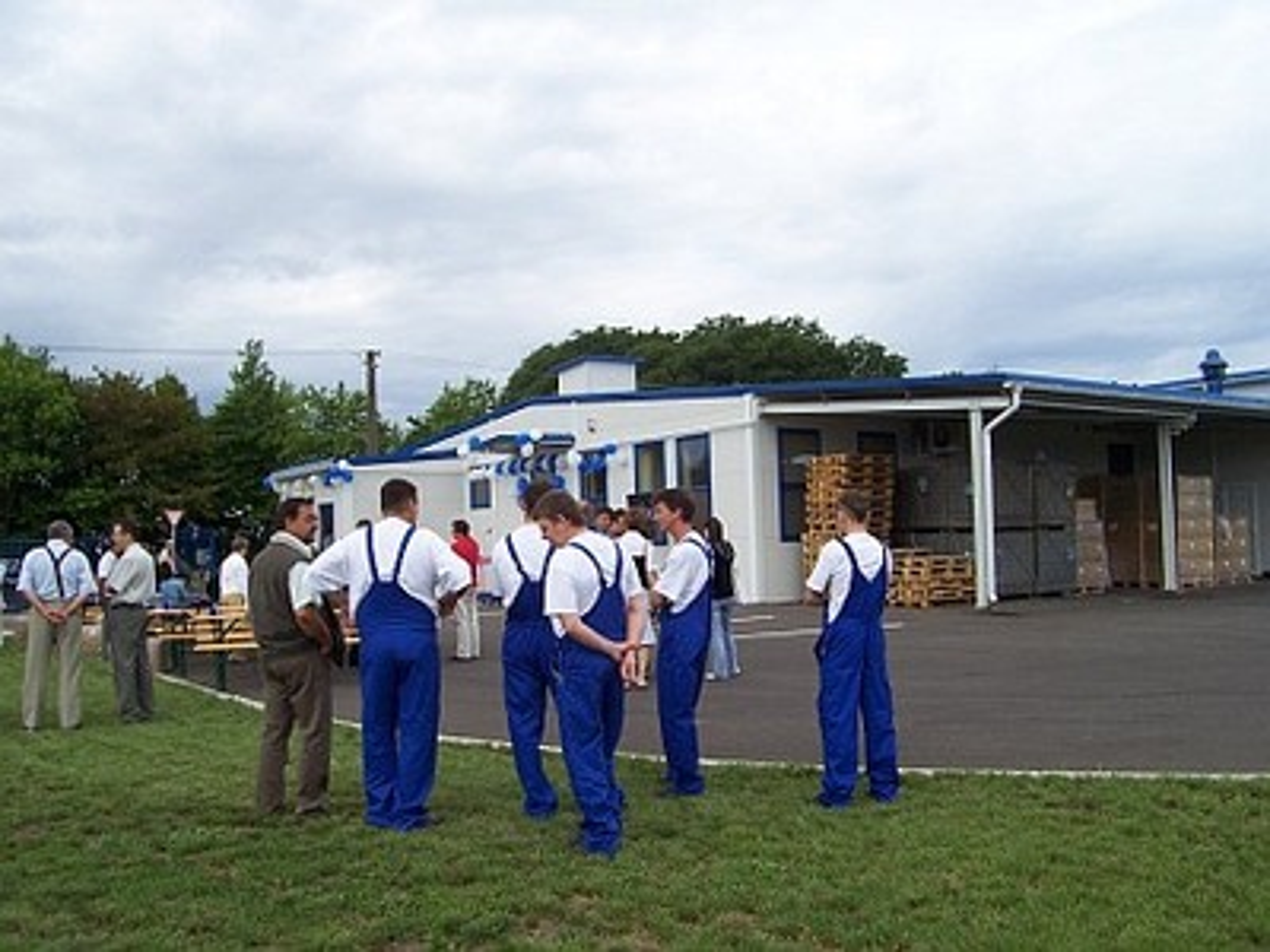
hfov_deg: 54.0
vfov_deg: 41.8
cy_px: 476
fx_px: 1247
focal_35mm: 34
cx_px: 635
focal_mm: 5.6
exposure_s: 1/500
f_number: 5.6
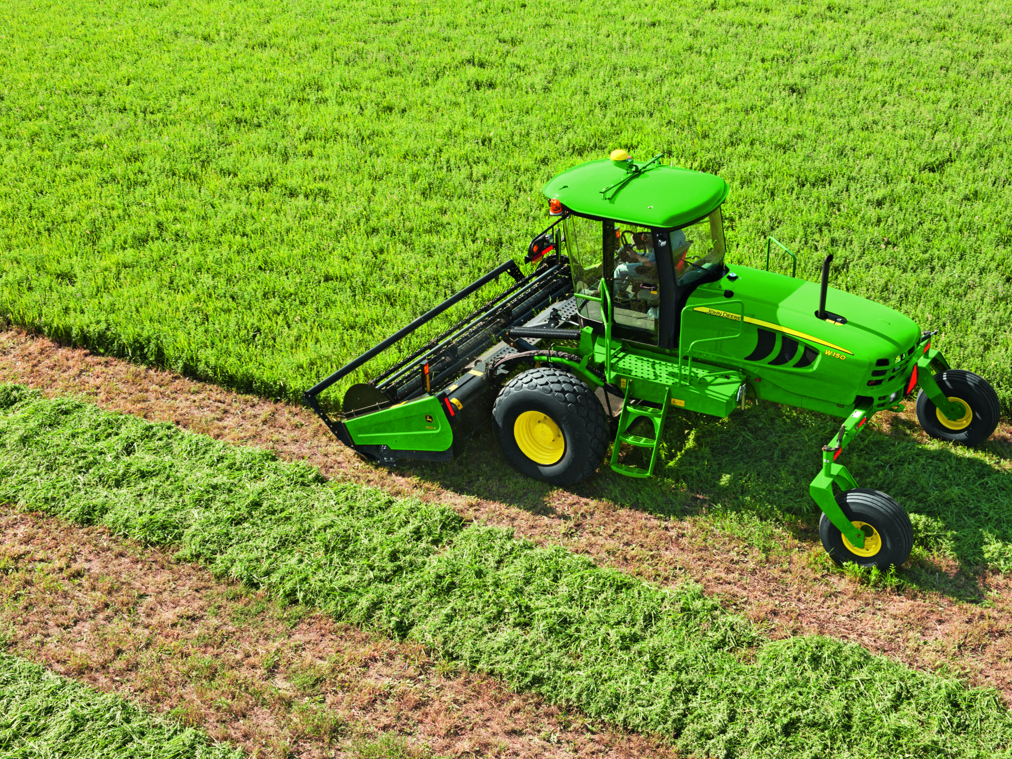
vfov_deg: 26.6
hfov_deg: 34.9
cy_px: 386
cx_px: 495
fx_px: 1608
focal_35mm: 55
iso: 250
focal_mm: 50
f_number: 9
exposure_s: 1/500
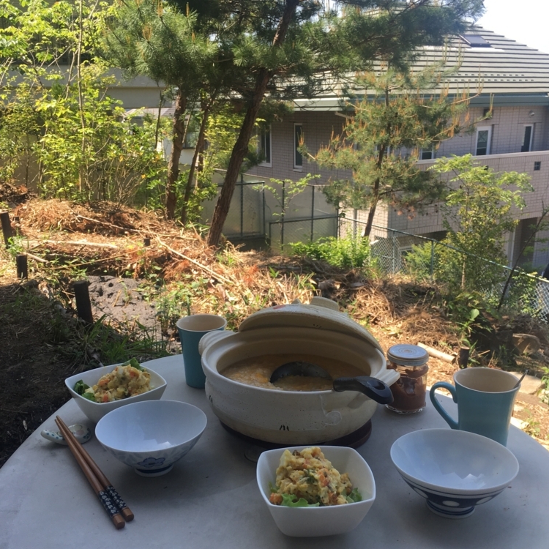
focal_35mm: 35
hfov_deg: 47.2
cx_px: 280
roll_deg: +1.0
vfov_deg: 47.1
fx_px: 628
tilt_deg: -17.9
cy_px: 307
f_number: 2.2
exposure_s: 1/427
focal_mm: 4.15
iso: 25
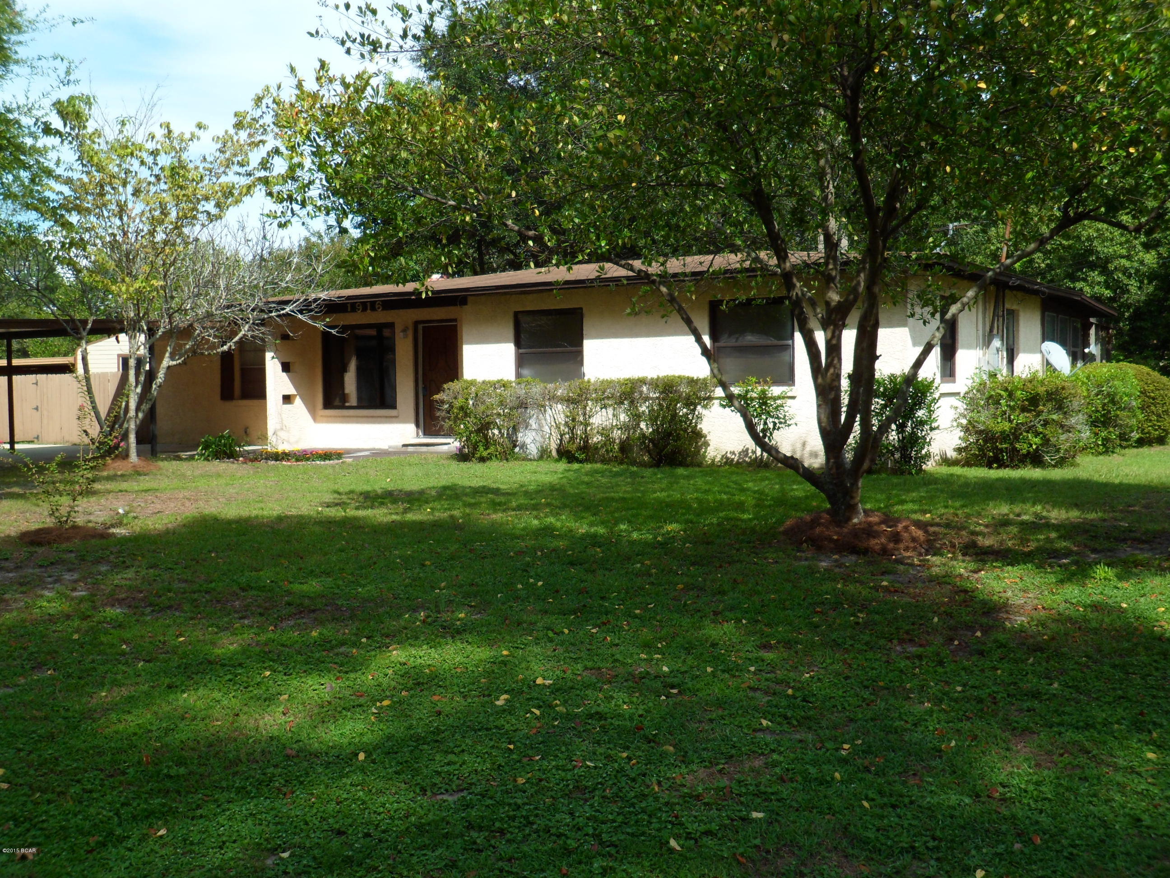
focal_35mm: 36
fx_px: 1217
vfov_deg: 39.7
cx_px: 585
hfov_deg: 51.4
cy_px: 439
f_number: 3.8
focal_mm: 6.6
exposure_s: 1/350
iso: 80
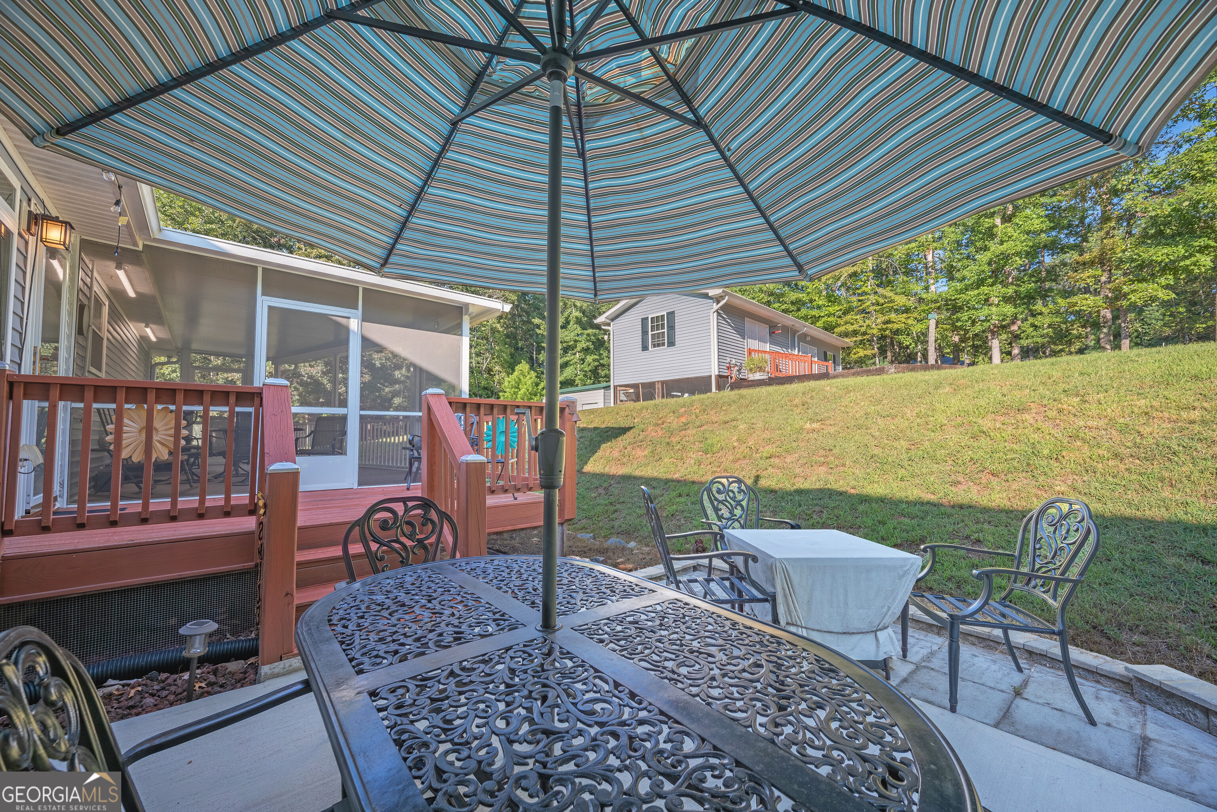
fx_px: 473
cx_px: 608
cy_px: 406
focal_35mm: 14
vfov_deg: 81.2
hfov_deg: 104.3
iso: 100
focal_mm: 14
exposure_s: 1/500
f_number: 7.1
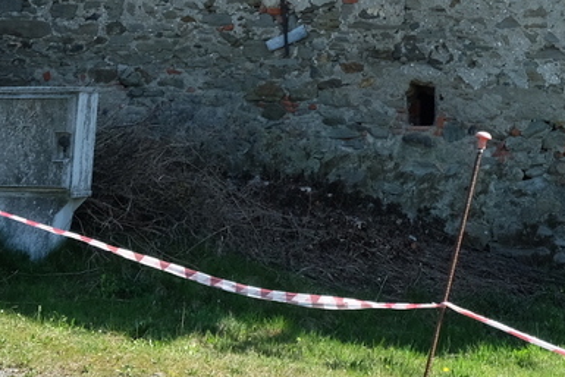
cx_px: 534
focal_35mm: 81
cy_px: -183
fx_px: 1272
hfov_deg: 24.2
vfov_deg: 15.6
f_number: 6.4
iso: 400
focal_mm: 17.4
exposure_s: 1/350
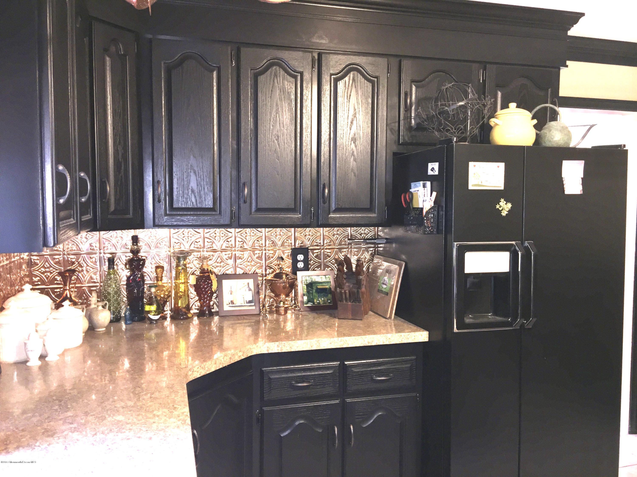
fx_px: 534
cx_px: 318
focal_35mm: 29
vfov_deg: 48.2
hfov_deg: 61.7
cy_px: 238
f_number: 2.2
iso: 64
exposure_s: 1/16
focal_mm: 4.15
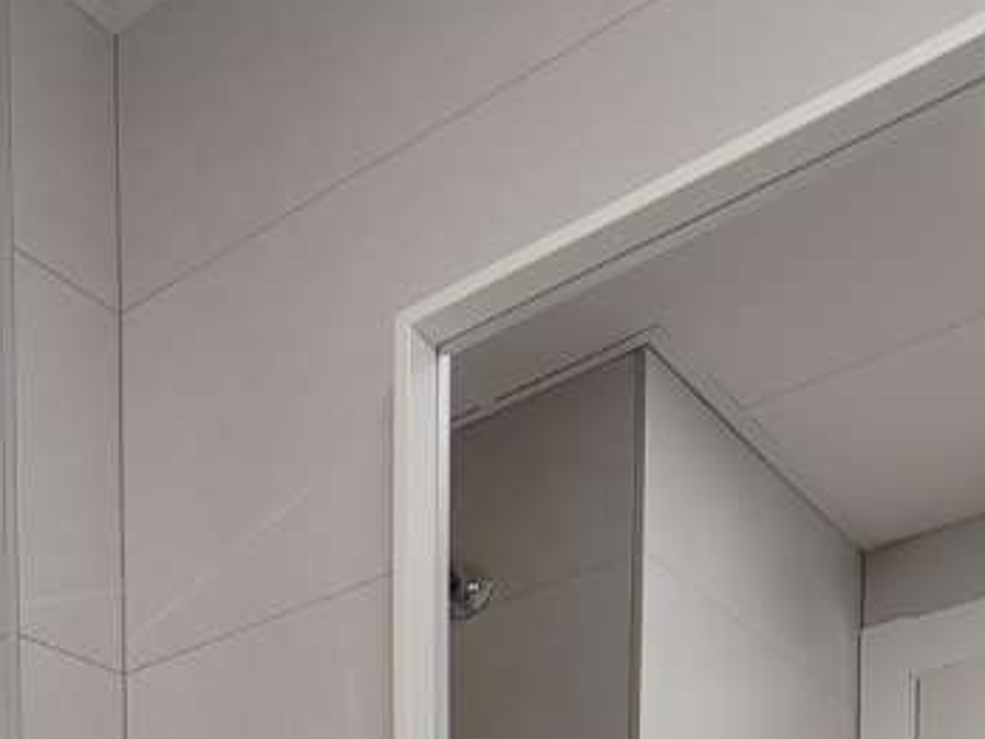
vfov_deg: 18.8
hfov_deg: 30.6
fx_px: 1593
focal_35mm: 56
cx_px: -105
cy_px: 1400
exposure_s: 1/50
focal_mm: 2.16
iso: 160
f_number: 2.2
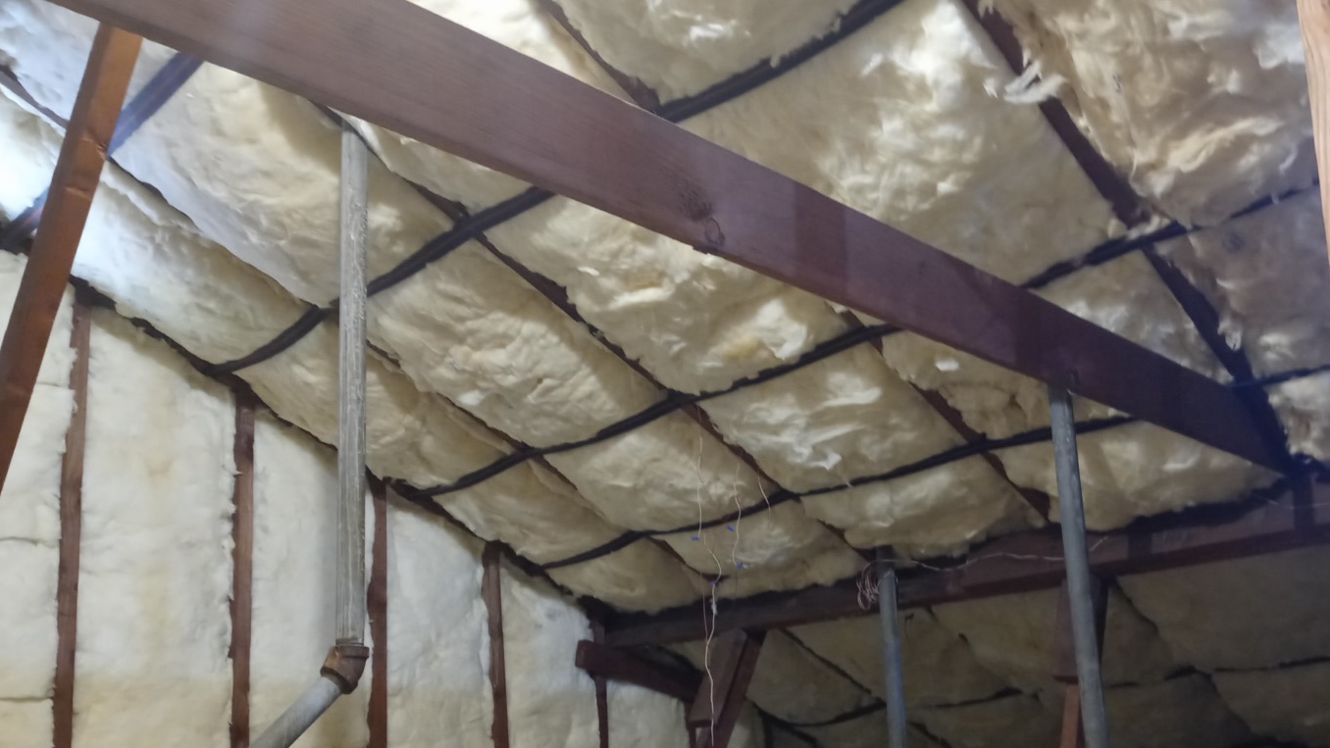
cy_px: 565
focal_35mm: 36
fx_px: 1270
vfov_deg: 32.2
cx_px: 784
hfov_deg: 55.0
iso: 700
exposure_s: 1/20
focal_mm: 3.61
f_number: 1.8
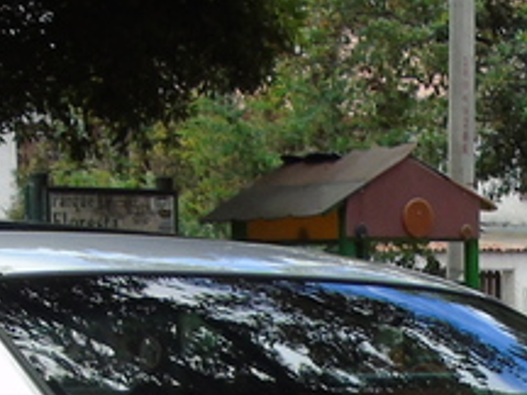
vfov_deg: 8.7
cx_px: 400
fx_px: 2451
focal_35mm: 161
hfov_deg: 12.2
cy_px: 795
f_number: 3.6
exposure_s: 1/320
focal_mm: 5.2
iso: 80
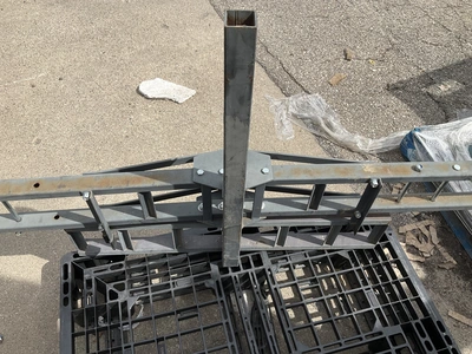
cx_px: 236
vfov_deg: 48.2
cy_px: 177
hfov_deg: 61.7
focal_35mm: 29
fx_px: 395
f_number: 1.8
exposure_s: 1/1786
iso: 25
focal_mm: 3
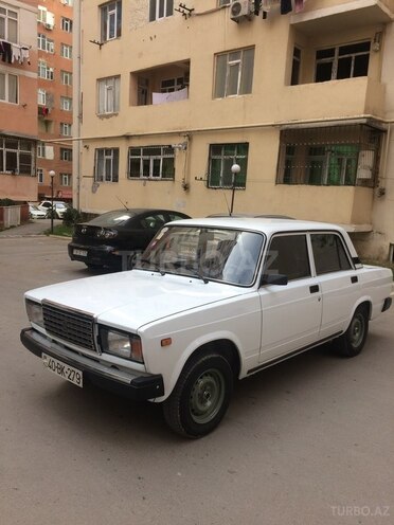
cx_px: 197
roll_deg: -2.4
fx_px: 440
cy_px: 262
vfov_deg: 61.7
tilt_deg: -9.0
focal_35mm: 29
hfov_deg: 48.2
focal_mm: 4.15
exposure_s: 1/113
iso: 32
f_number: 2.2
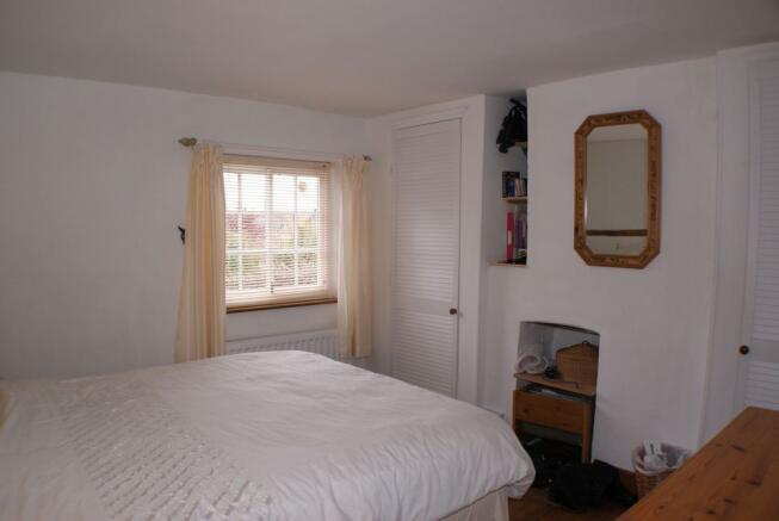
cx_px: 390
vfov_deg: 40.1
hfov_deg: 57.2
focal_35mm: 33
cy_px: 260
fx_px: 715
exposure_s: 1/60
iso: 400
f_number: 5.6
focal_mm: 22
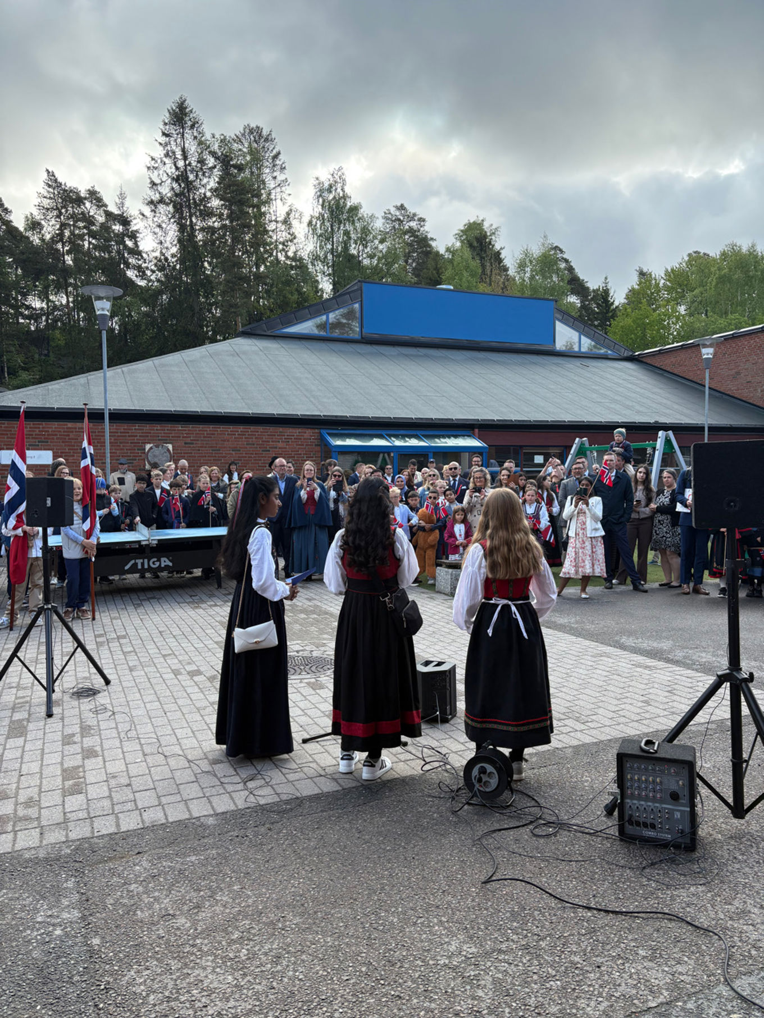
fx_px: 765
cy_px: 509
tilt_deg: -1.4
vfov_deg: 67.3
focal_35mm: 26
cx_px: 382
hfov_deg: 53.1
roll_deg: +1.3
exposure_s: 1/791
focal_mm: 5.96
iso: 64
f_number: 1.6
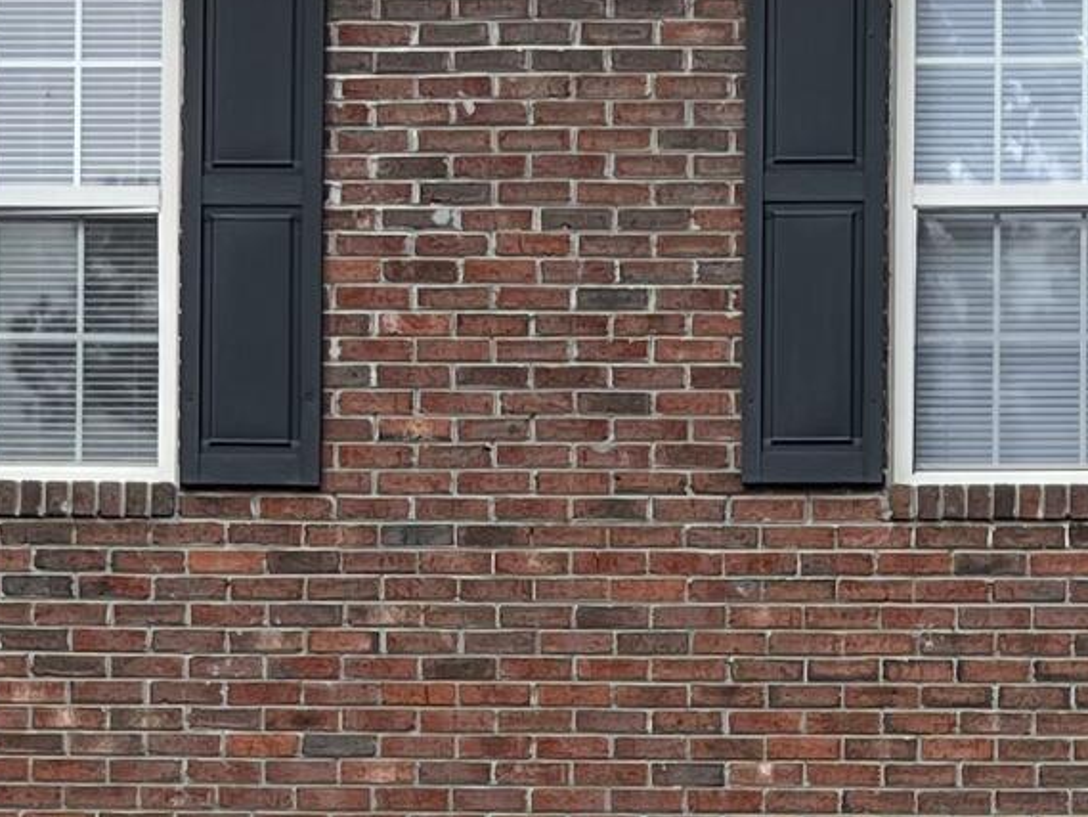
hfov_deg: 14.3
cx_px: 947
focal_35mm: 137
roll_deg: -0.4
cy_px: 1303
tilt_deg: +0.9
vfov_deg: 10.4
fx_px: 4307
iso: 50
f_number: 1.6
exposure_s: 1/1117
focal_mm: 5.1
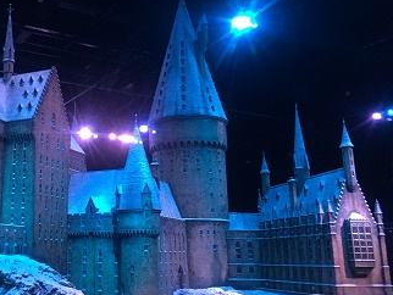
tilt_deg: +13.2
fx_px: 511
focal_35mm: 45
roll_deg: -0.1
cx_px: 93
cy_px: 135
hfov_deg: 40.7
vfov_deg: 32.2
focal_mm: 4.15
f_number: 2.2
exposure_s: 1/33
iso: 200
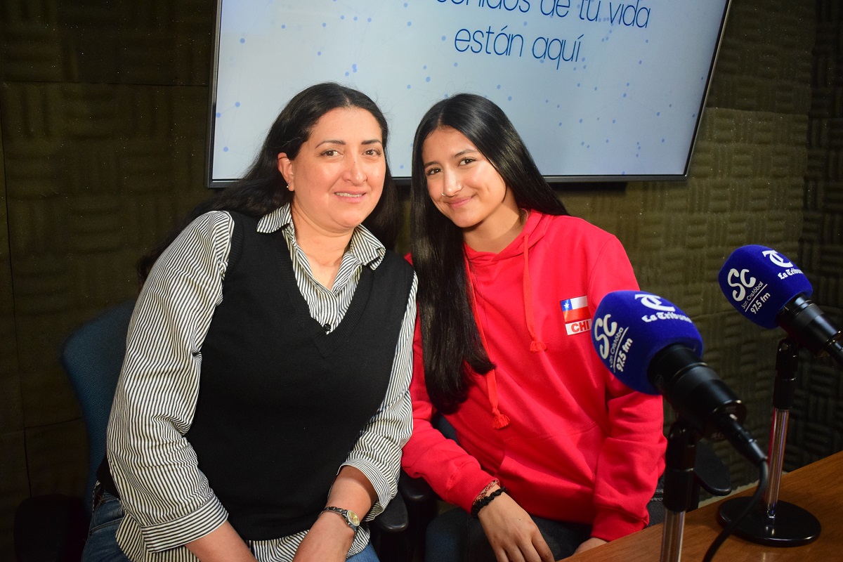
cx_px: 422
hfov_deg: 55.1
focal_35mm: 34
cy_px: 281
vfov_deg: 38.4
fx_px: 808
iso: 3200
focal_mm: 23
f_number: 3.8
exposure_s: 1/100
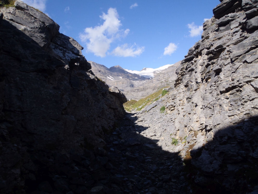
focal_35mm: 28
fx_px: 209
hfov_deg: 63.4
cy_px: 97
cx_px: 129
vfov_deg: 49.7
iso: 80
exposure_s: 1/500
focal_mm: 5
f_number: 4.5
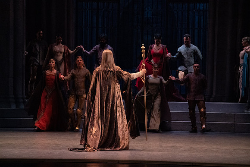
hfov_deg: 11.4
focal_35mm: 181
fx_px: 1257
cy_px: 84
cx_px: 125
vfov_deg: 7.6
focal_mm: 181
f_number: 9
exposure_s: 1/320
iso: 20000
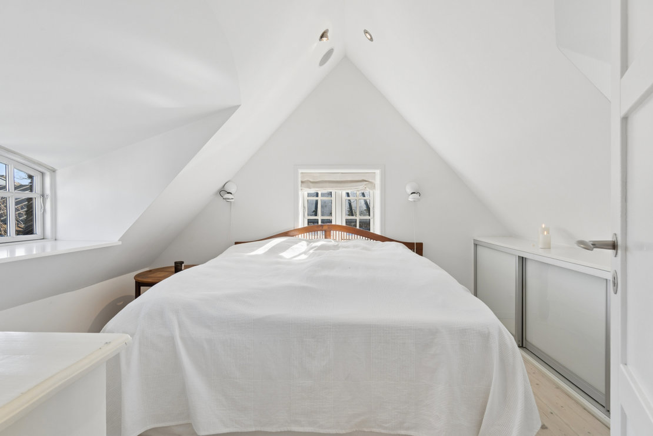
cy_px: 218
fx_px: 354
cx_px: 326
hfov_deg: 85.4
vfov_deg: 63.2
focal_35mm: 20
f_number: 8
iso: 200
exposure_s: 1/80
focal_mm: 13
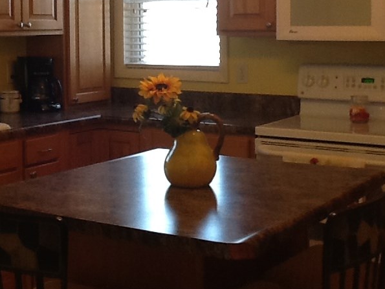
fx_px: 790
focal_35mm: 71
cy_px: 64
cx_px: 124
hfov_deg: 27.2
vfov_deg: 20.5
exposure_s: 1/40
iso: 50
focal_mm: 2.03
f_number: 2.4
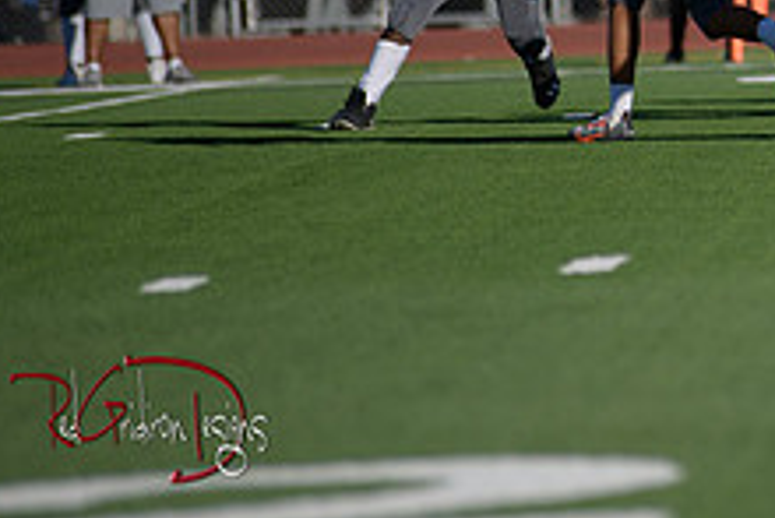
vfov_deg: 2.6
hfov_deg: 3.9
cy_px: -90
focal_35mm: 527
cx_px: 941
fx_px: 11352
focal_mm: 200
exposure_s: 1/5000
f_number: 2.8
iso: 125
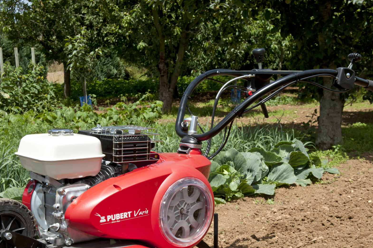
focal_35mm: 65
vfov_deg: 20.7
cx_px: 152
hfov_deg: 30.9
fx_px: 673
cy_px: 184
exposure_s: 1/200
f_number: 13
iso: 200
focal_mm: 40
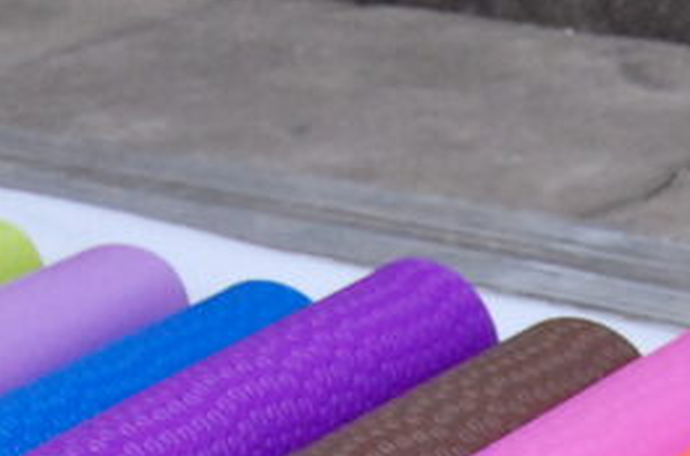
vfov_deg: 8.7
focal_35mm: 152
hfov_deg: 13.5
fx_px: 2906
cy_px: 764
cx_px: 459
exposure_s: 1/1600
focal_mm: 26
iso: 1600
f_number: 6.3
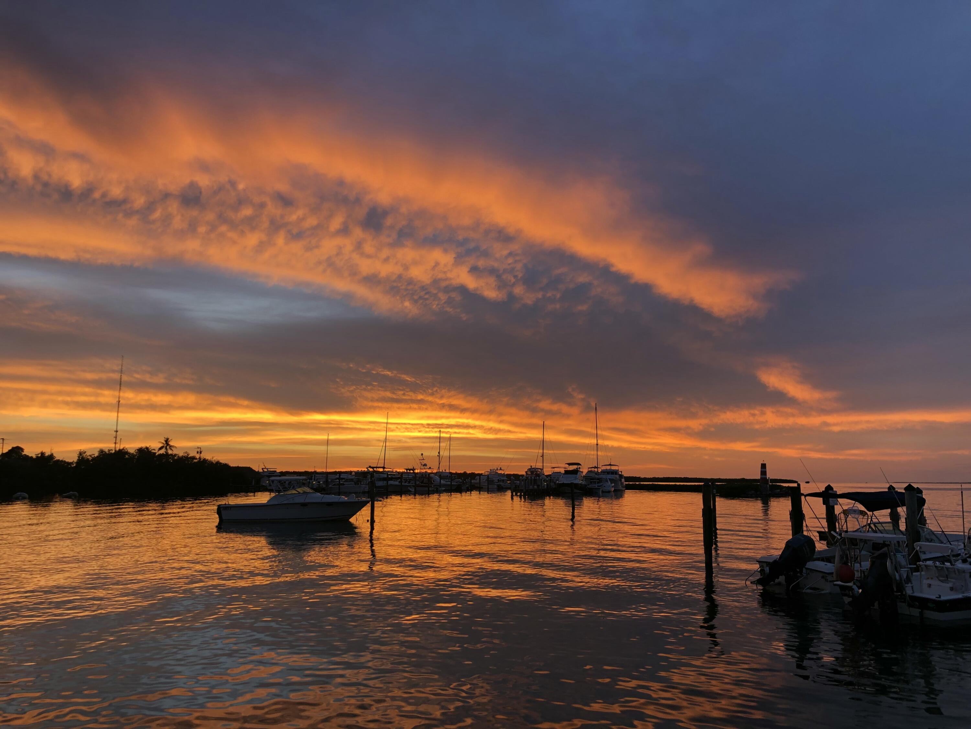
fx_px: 785
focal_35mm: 28
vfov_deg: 49.7
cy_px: 364
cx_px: 486
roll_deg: +0.3
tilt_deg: +8.5
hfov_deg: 63.4
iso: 50
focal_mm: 3.99
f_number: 1.8
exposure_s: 1/120
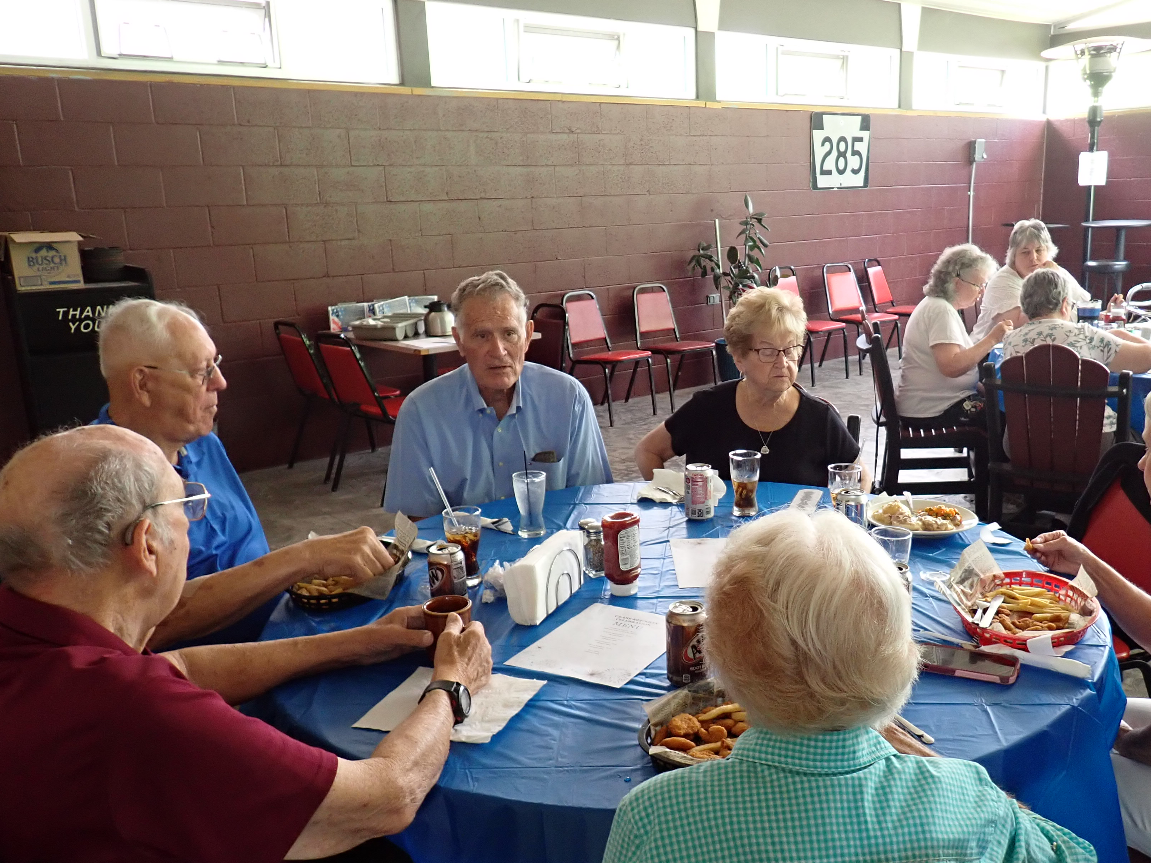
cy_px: 464
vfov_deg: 45.4
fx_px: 1031
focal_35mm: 31
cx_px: 671
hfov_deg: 58.0
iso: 320
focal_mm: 4.5
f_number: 2
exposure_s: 1/30
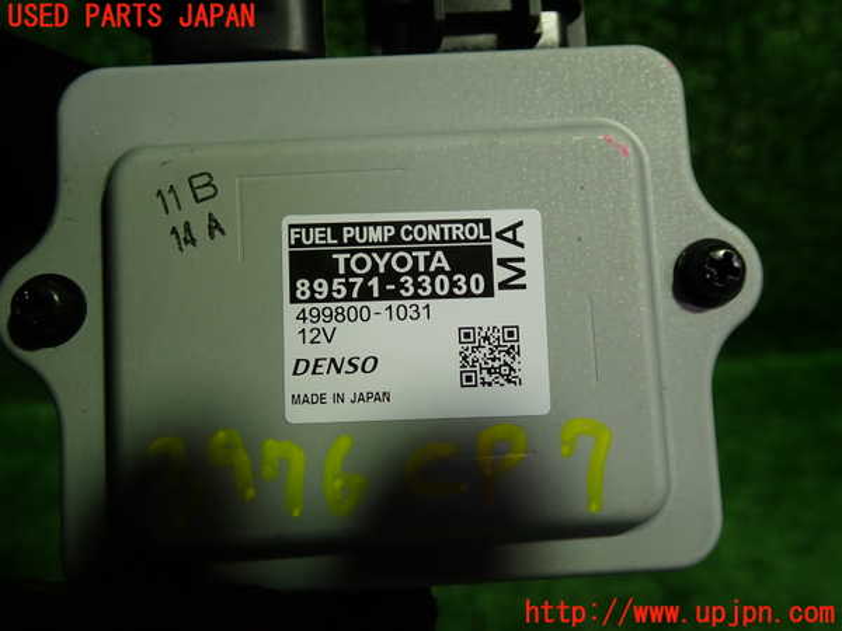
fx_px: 730
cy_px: 316
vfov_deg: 46.8
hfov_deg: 60.0
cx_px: 421
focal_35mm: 30
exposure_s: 1/60
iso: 100
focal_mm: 5.4
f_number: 2.3
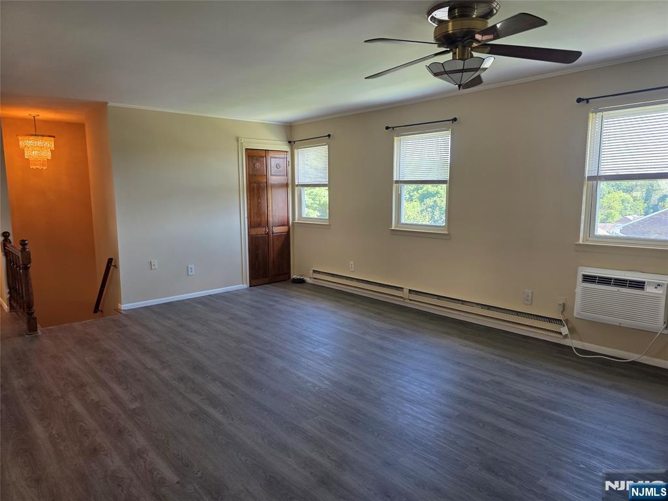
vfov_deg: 58.9
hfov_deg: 73.9
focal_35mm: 23
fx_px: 444
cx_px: 334
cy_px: 250
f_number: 1.7
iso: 125
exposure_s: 1/120
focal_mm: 6.3
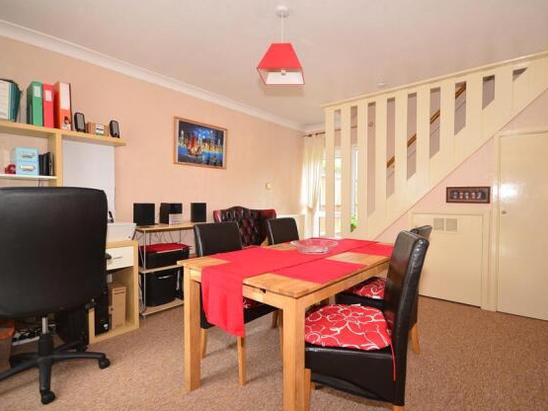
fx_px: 269
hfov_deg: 90.8
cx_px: 297
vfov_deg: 74.7
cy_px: 203
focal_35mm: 17
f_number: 4
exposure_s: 1/15
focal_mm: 10
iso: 200
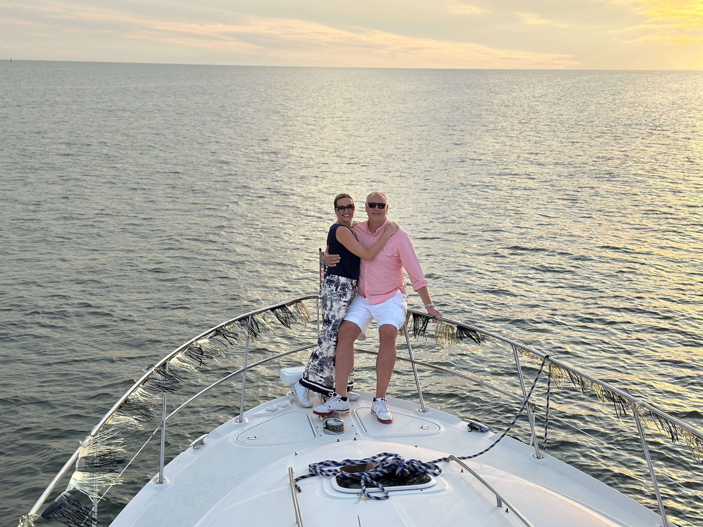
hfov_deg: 39.7
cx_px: 352
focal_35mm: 48
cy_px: 264
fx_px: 975
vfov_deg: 30.3
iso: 80
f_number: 1.78
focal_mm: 6.86
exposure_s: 1/1590
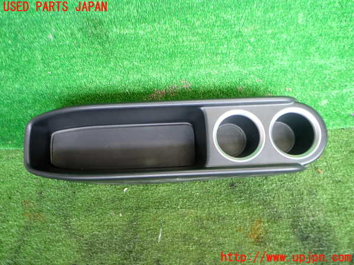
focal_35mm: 25
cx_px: 177
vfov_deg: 54.9
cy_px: 132
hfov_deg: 69.4
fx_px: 256
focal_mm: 4.5
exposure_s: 1/40
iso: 200
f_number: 2
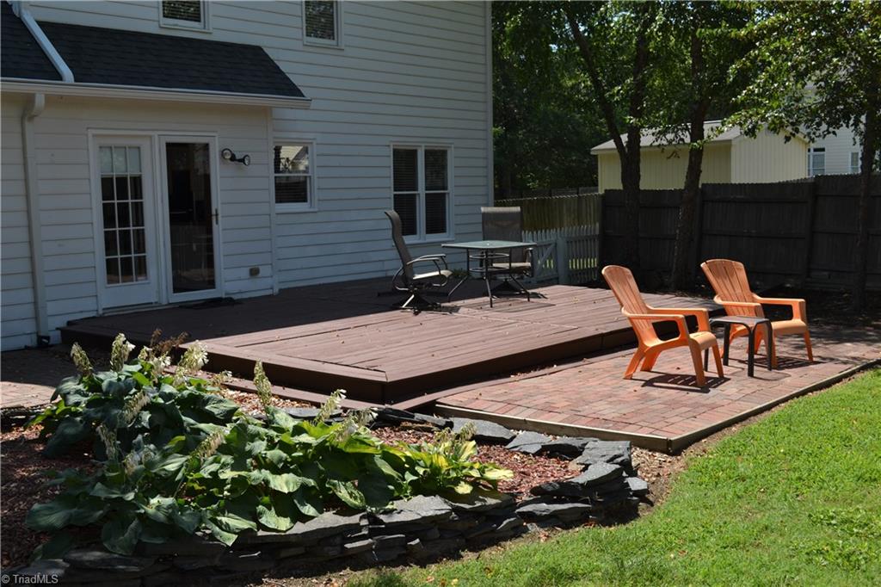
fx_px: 881
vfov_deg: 36.8
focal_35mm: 36
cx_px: 440
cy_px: 294
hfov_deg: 53.1
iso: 100
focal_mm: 24
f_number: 8
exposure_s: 1/200
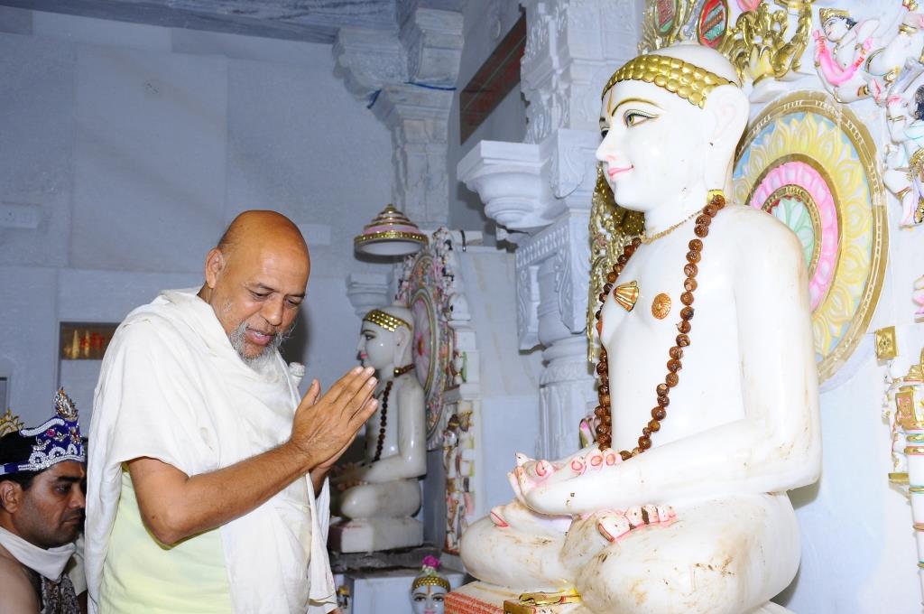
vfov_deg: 32.9
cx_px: 462
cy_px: 307
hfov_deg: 48.0
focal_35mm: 40
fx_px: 1038
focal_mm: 27
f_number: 7.1
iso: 400
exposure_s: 1/200
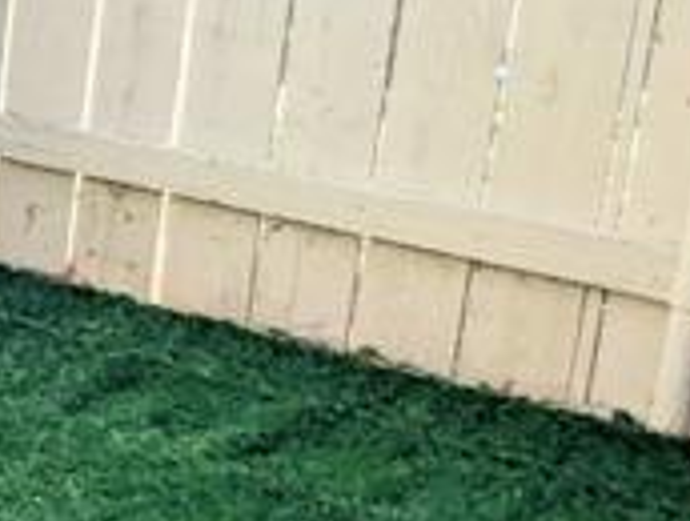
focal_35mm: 95
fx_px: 1899
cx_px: -598
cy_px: 118
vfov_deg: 15.6
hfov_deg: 16.7
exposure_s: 1/1094
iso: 50
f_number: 2.2
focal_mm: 2.35
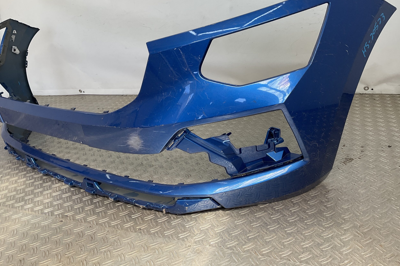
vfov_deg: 42.3
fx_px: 344
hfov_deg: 60.3
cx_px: 197
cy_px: 116
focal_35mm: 31
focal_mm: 3
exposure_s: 1/194
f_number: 1.8
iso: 16
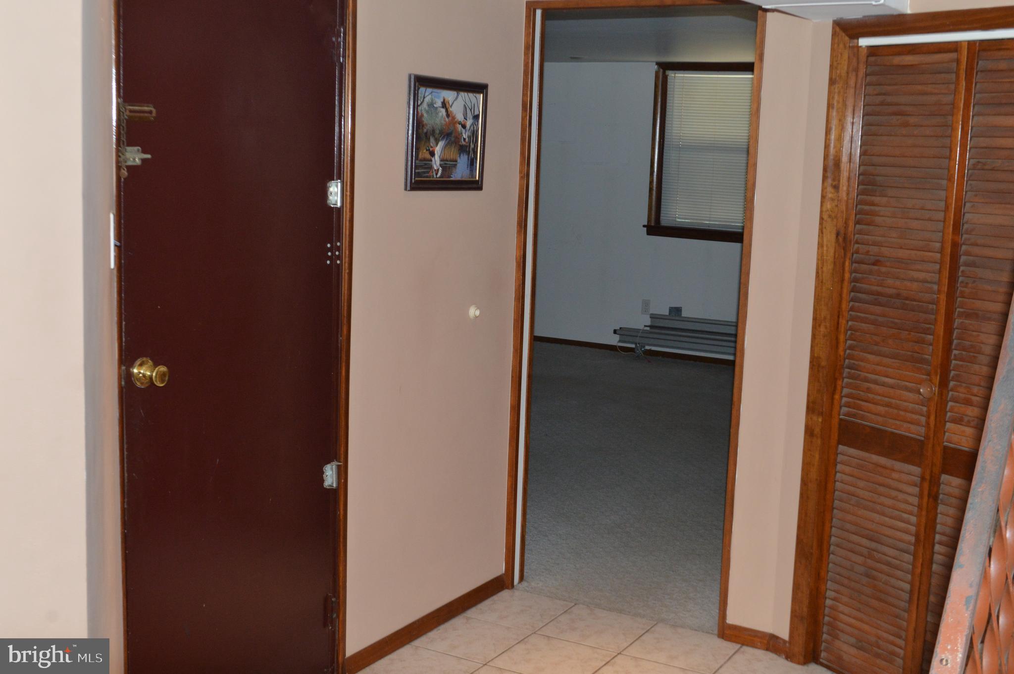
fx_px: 1224
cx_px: 507
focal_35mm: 44
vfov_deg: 30.8
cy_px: 337
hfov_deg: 45.0
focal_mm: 29
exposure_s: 1/60
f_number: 8
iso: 800
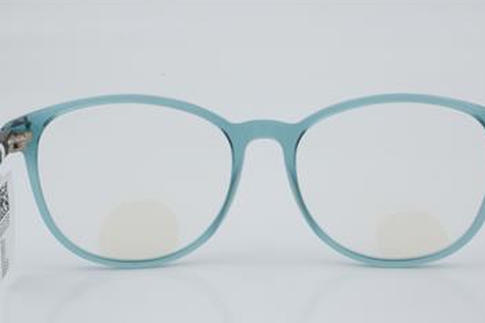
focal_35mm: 94
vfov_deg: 14.6
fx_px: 1260
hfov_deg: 21.8
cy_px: 177
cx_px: 264
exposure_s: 1/3
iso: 100
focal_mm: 55
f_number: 32
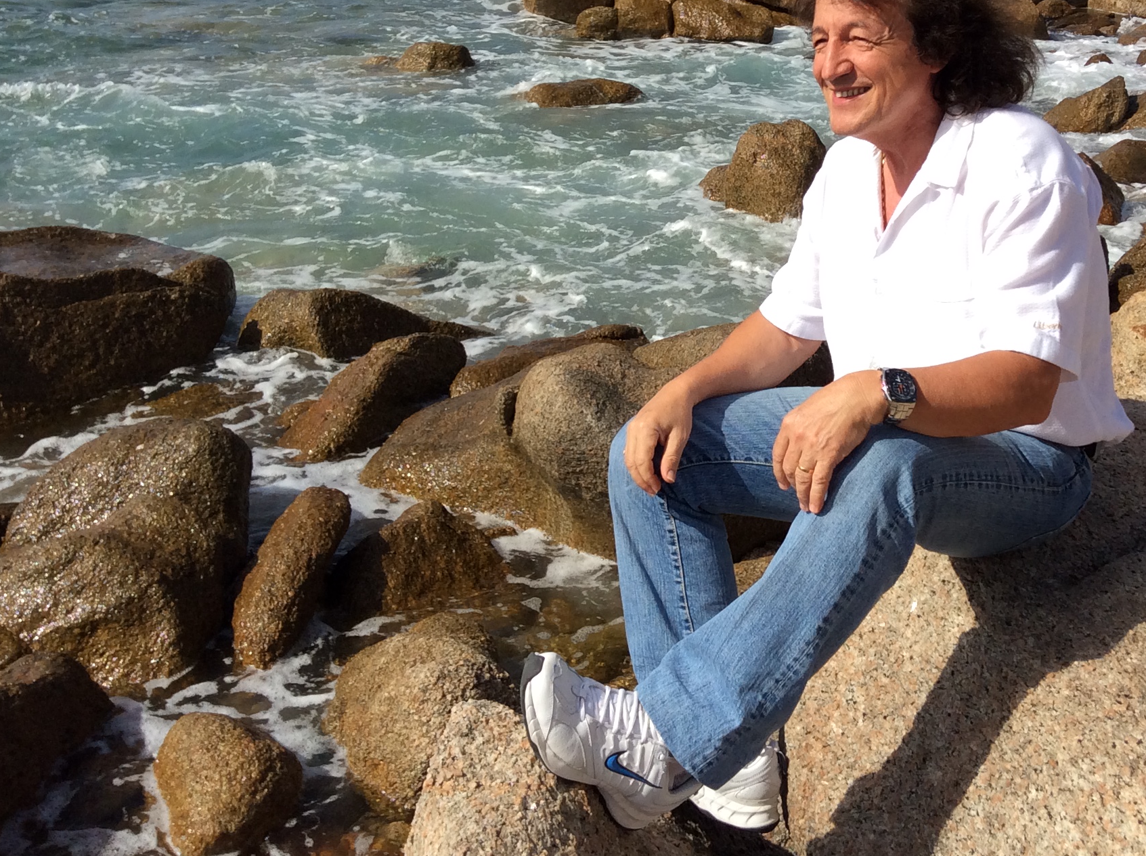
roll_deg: -1.3
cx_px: 723
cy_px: 251
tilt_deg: -15.6
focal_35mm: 49
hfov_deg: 38.7
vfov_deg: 29.3
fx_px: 1620
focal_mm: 3.3
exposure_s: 1/1789
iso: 32
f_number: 2.4
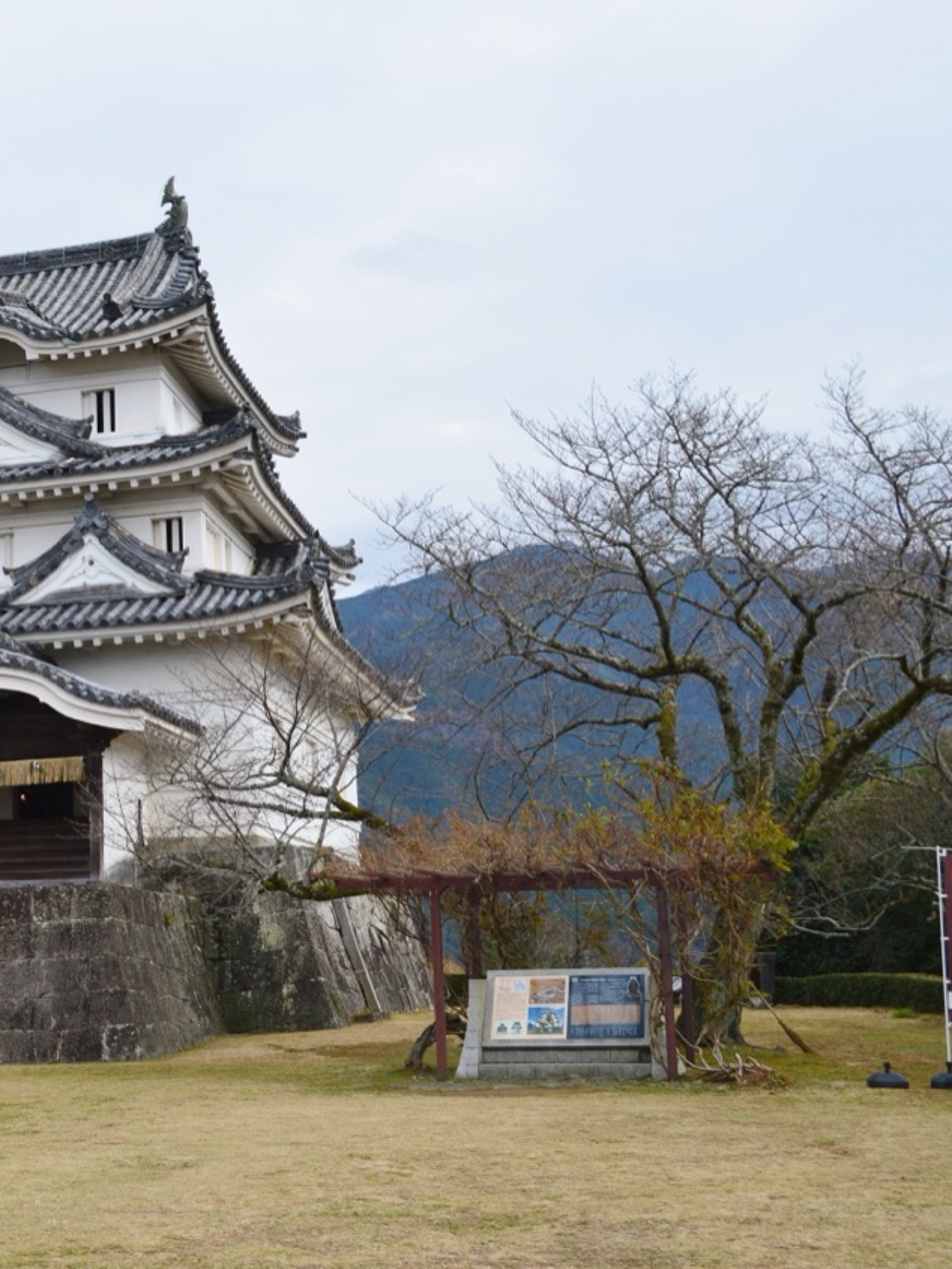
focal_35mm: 48
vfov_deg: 39.7
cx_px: 44
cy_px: 634
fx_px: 1760
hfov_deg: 28.7
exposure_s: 1/200
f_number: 7.1
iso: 100
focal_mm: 22
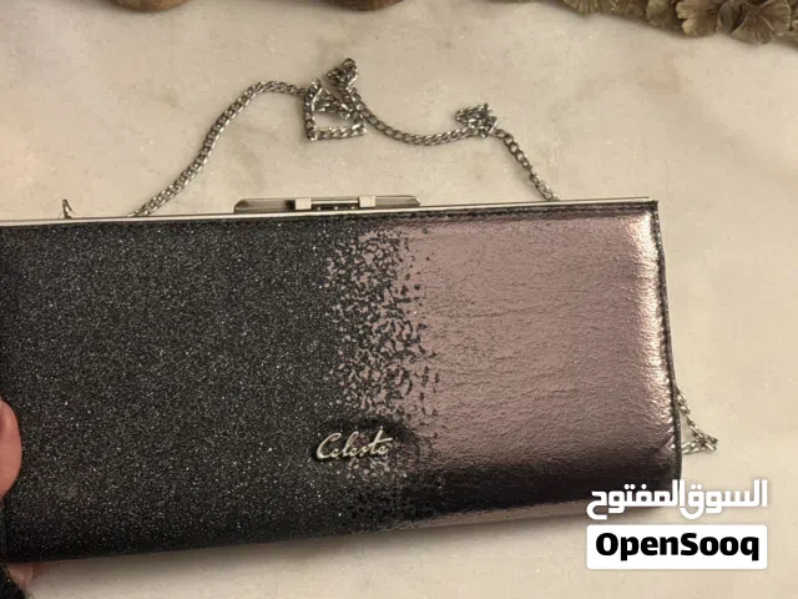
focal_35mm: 48
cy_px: 300
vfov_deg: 30.3
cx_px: 399
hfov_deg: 39.7
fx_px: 1107
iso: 250
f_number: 1.78
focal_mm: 6.76
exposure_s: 1/50
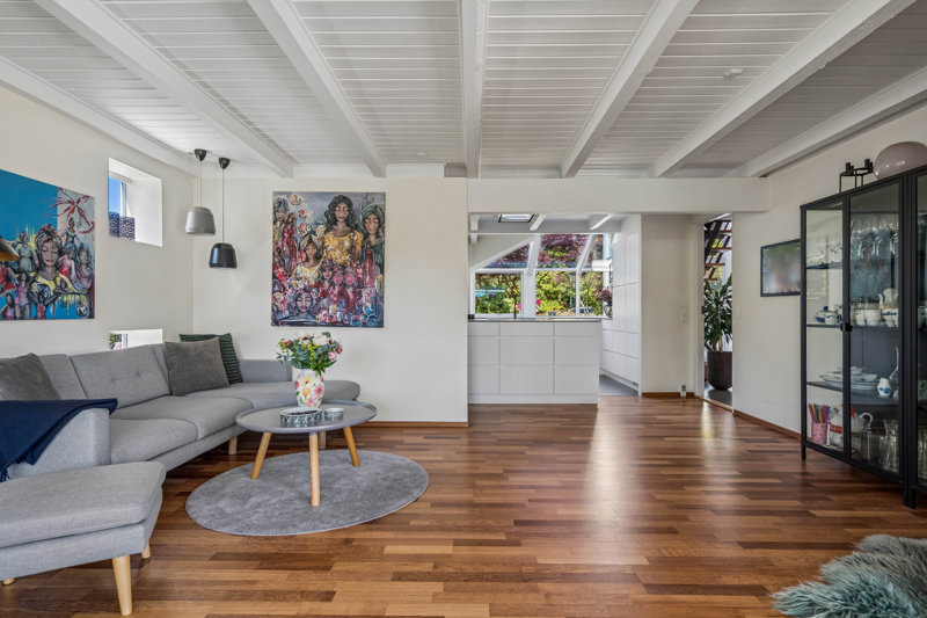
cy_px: 309
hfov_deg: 90.0
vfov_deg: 67.4
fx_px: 463
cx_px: 464
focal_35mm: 18
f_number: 4
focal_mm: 18
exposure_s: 1/160
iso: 400
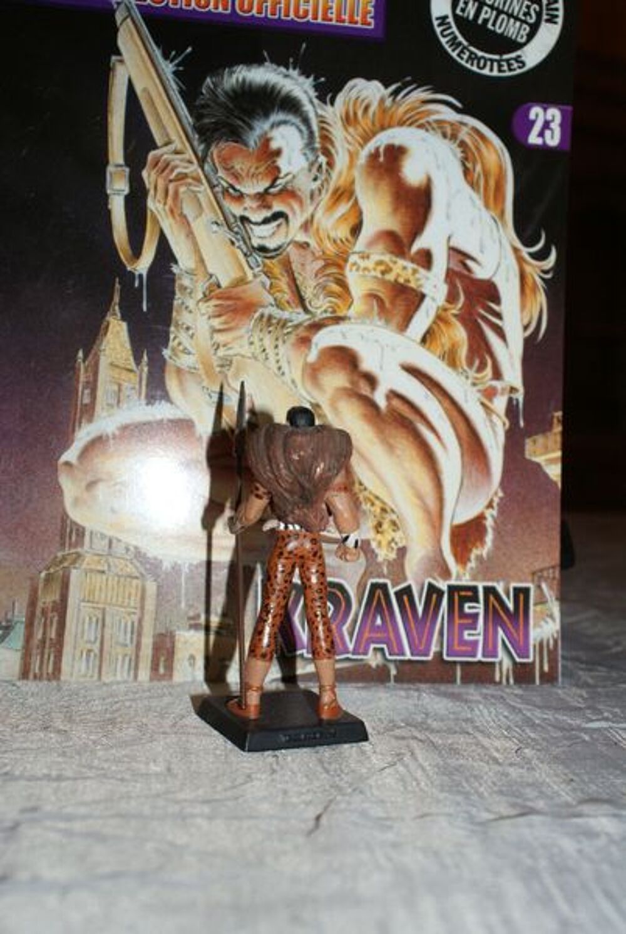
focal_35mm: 42
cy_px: 467
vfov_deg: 46.3
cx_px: 313
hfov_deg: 32.0
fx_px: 1092
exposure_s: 1/60
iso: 400
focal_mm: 28
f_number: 5.6
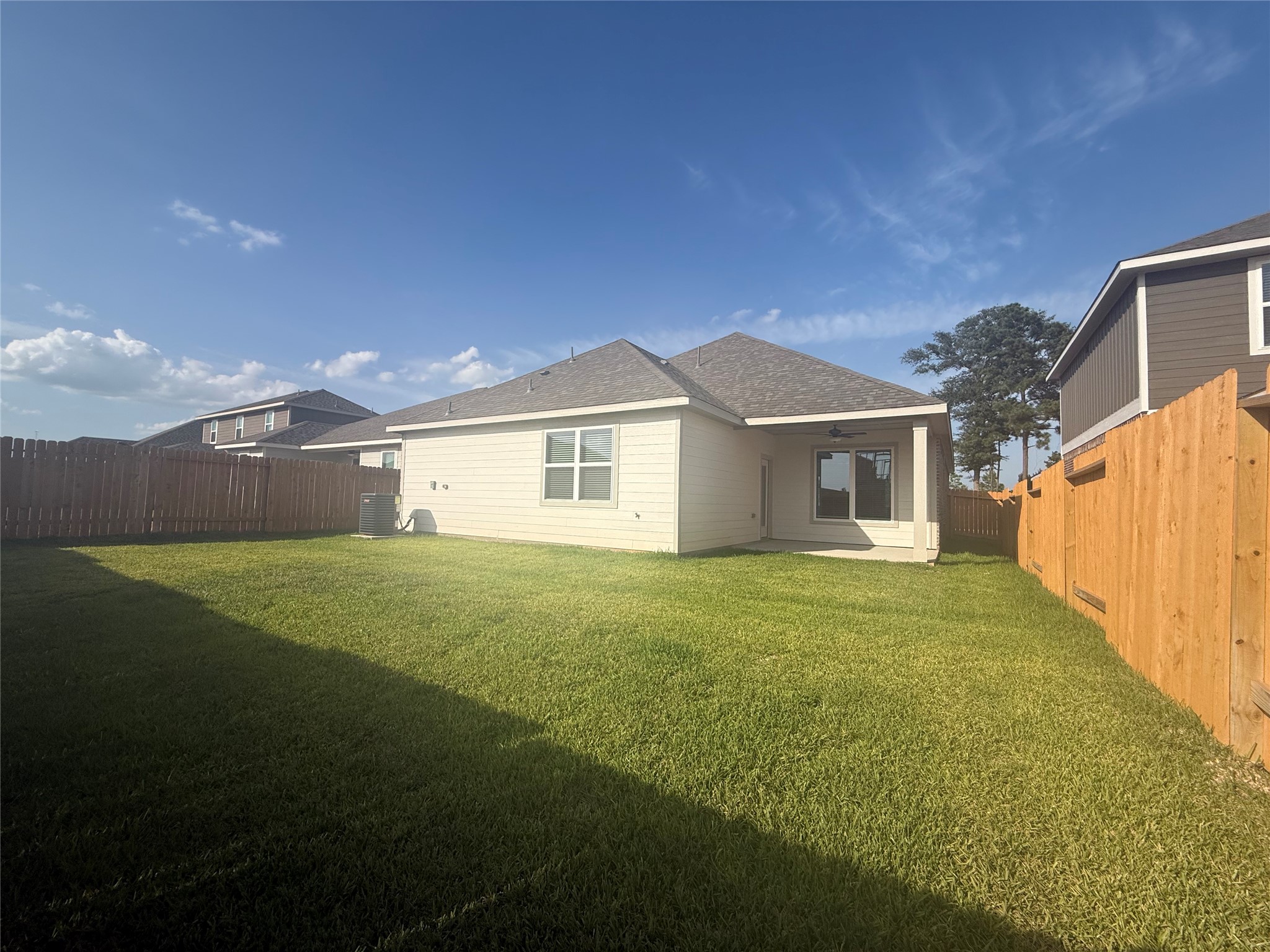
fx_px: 514
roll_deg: -1.7
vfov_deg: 85.7
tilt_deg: +3.3
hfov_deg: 102.1
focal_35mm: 14
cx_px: 635
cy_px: 476
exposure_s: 1/3125
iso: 50
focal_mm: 2.22
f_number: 2.2
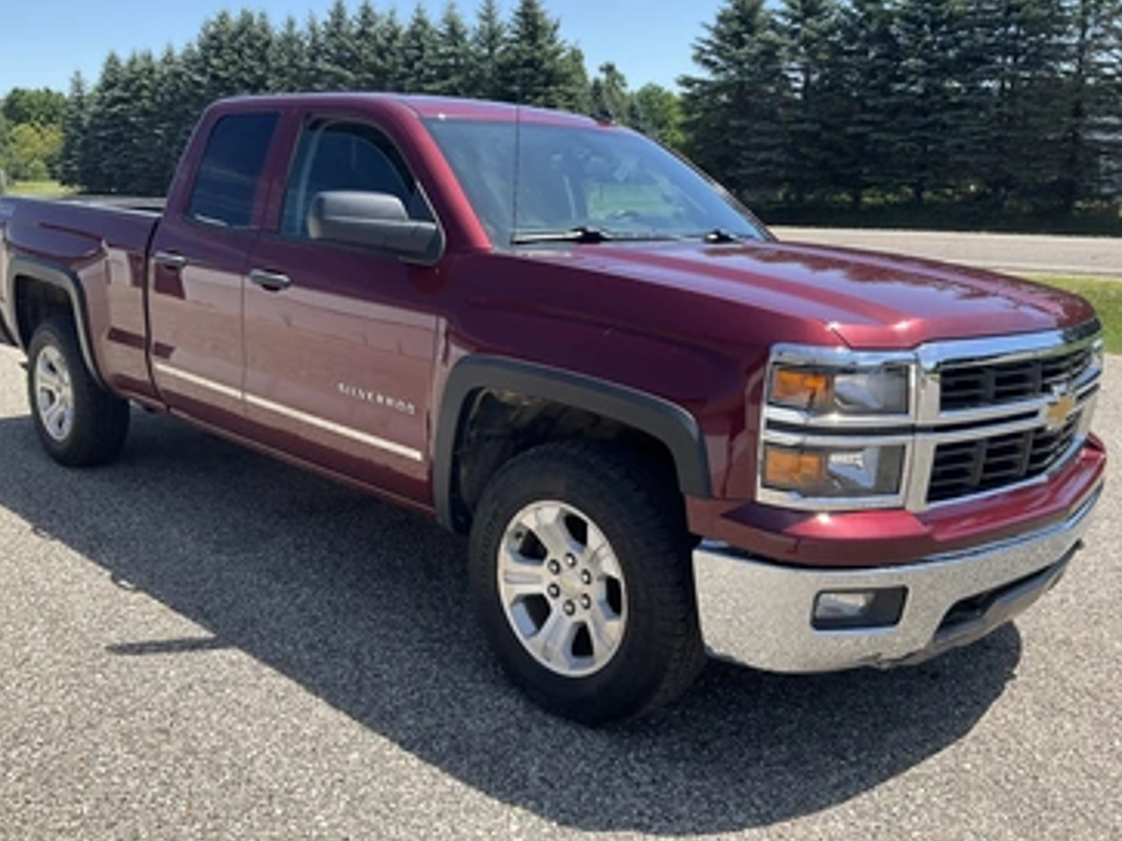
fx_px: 1037
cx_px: 547
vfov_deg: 44.1
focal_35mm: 32
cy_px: 399
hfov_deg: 56.8
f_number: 1.8
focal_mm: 3
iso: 25
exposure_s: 1/883
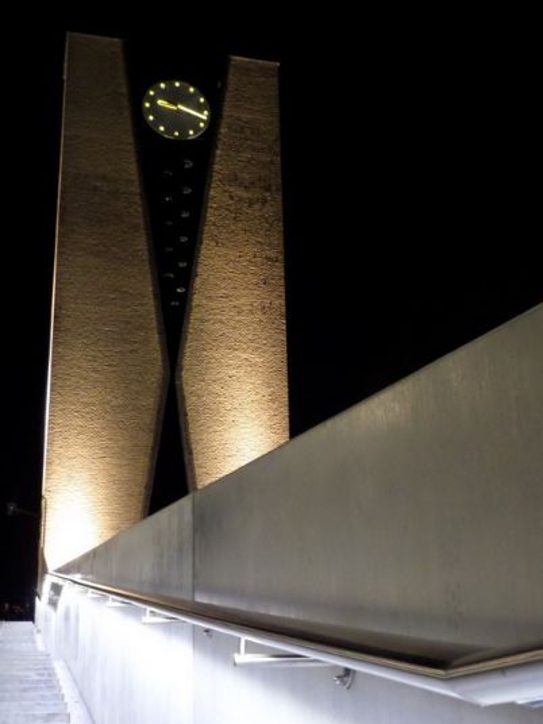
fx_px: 1025
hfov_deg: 29.7
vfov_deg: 38.8
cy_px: 409
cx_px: 303
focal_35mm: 49
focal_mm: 6.8
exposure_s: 1/15
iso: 800
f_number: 3.6
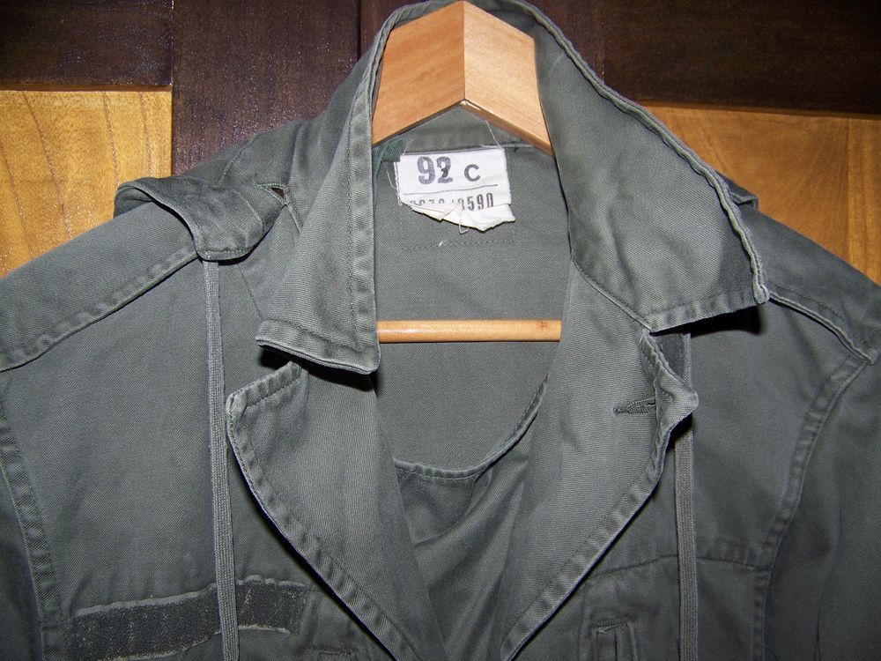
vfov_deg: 39.7
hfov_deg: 51.4
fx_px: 916
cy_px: 330
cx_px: 440
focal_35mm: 36
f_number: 2.8
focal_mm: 5.85
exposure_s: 1/30
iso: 64
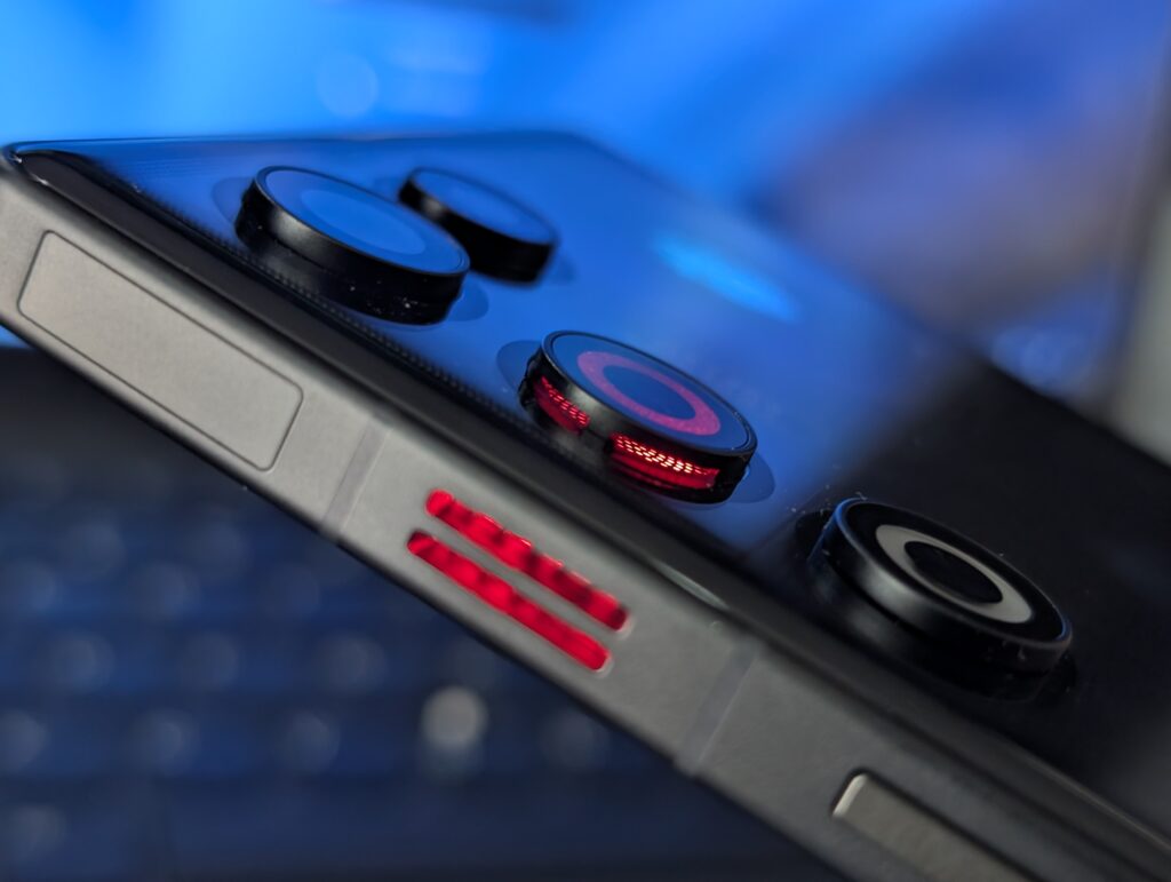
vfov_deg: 29.7
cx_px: 586
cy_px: 441
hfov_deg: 38.9
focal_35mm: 49
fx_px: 1660
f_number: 1.68
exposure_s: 1/62.5
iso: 175
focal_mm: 6.9
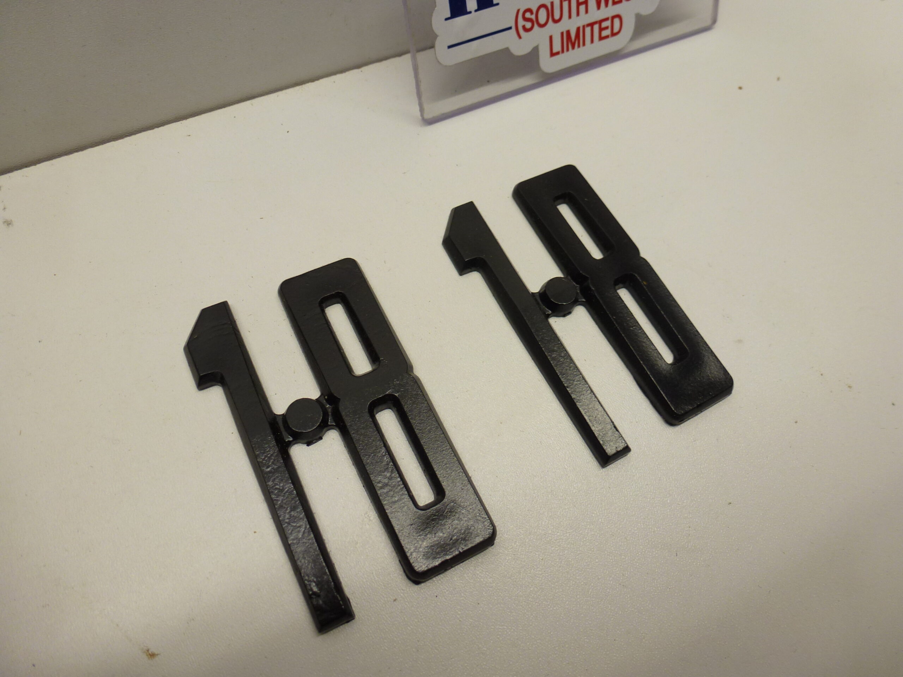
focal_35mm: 24
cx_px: 452
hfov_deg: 71.6
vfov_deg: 56.8
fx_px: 626
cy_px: 338
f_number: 3.3
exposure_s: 1/60
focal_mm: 4.3
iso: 100
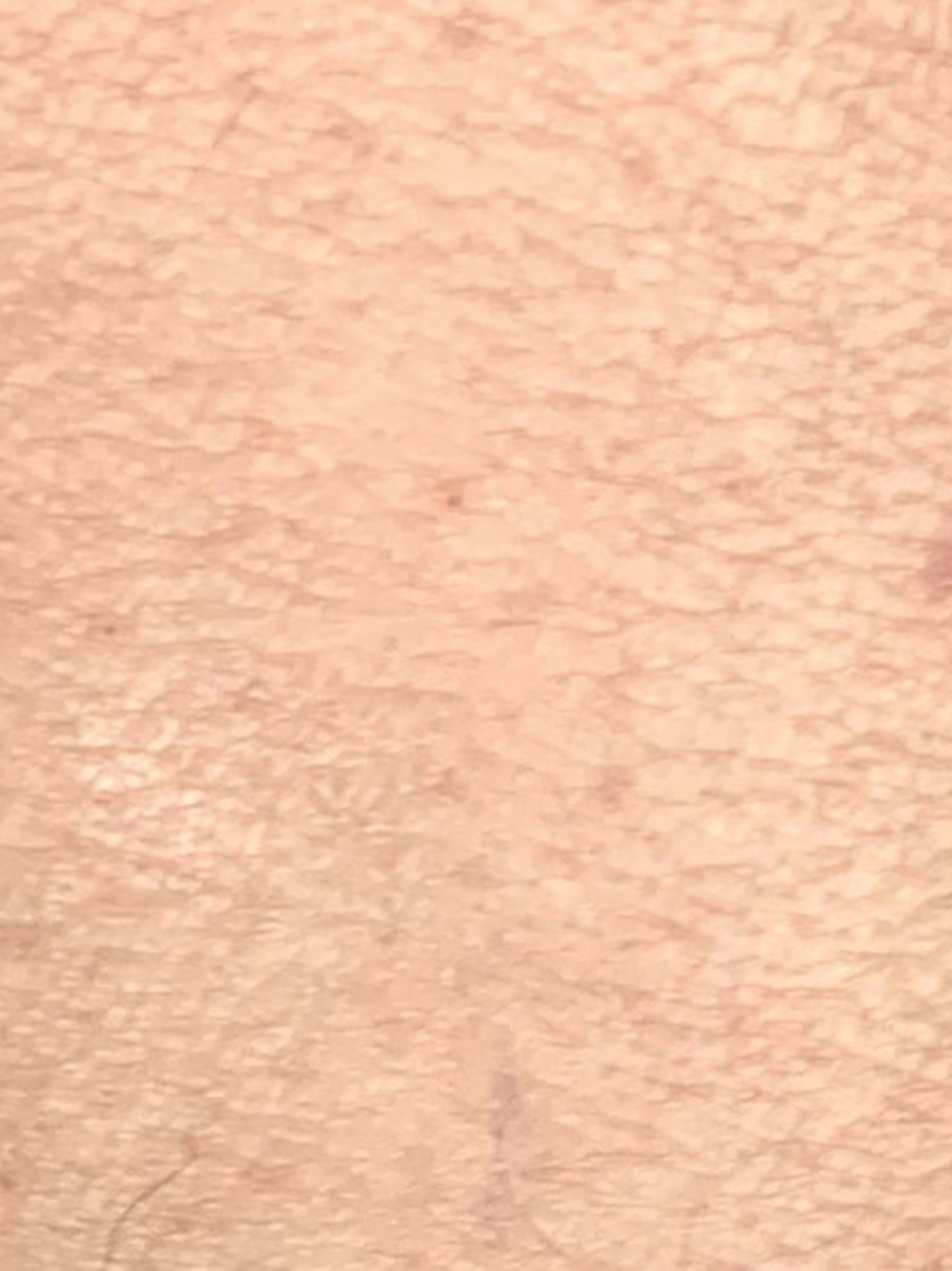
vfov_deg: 9.4
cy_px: 2929
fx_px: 6933
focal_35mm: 189
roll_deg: -5.7
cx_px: 272
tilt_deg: -12.8
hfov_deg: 7.8
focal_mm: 4.25
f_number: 1.8
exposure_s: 1/120
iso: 25
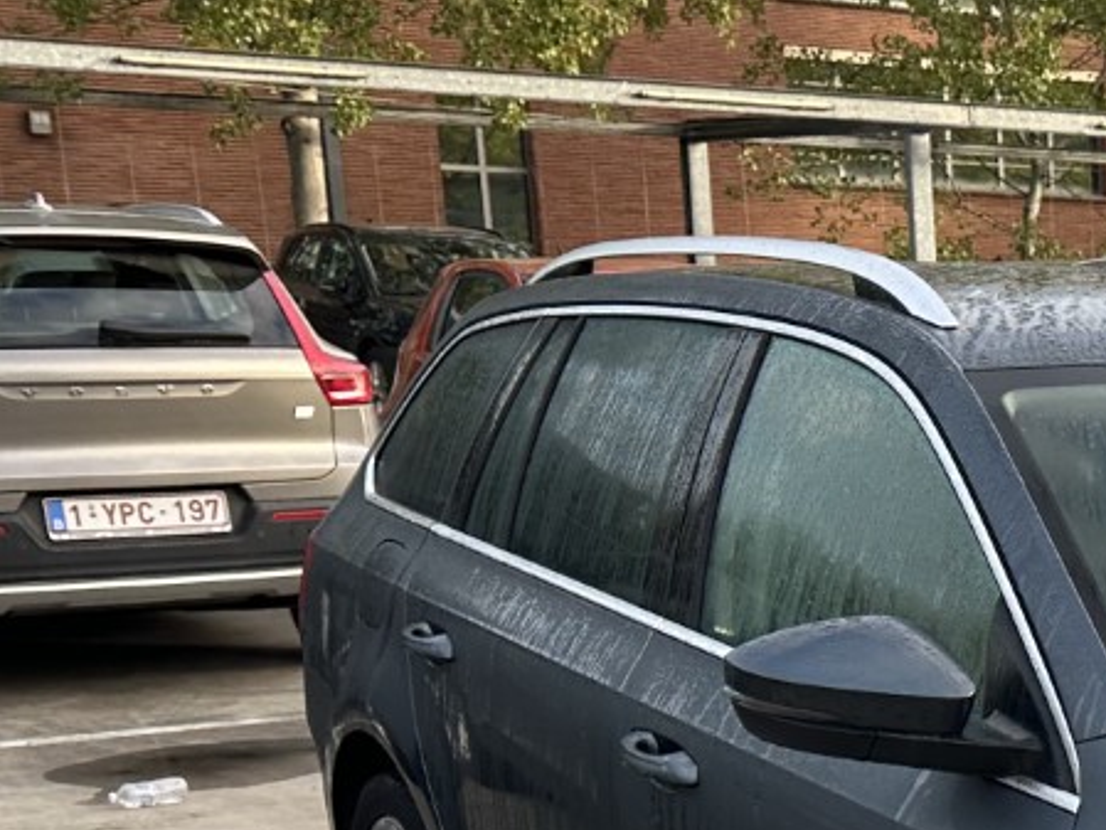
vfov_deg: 18.3
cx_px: 1613
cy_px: 953
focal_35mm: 77
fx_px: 2461
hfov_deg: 21.6
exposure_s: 1/663
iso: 80
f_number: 1.78
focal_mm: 6.86
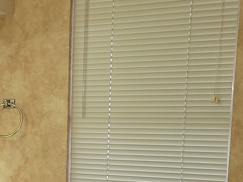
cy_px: 189
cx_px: -48
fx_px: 548
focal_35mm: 78
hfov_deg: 23.0
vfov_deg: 18.3
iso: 100
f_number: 1.8
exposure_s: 1/60
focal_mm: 5.4
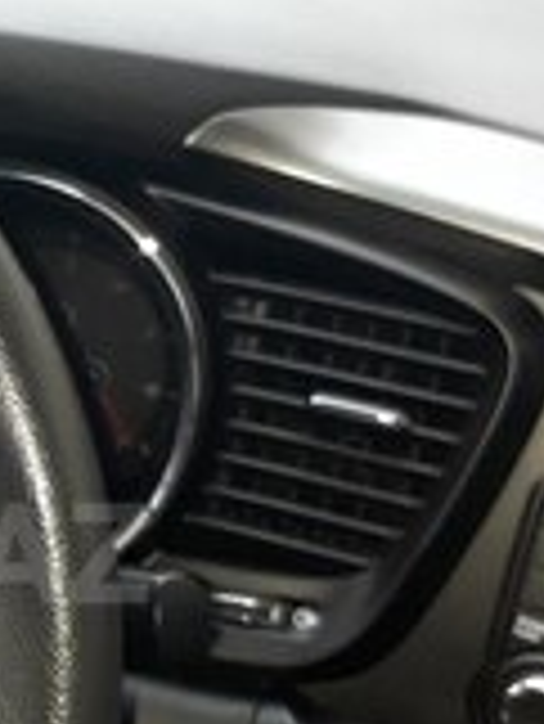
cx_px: -198
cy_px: 553
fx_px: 1737
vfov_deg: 23.3
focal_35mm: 83
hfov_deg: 16.6
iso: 100
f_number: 1.9
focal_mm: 3.6
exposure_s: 1/33
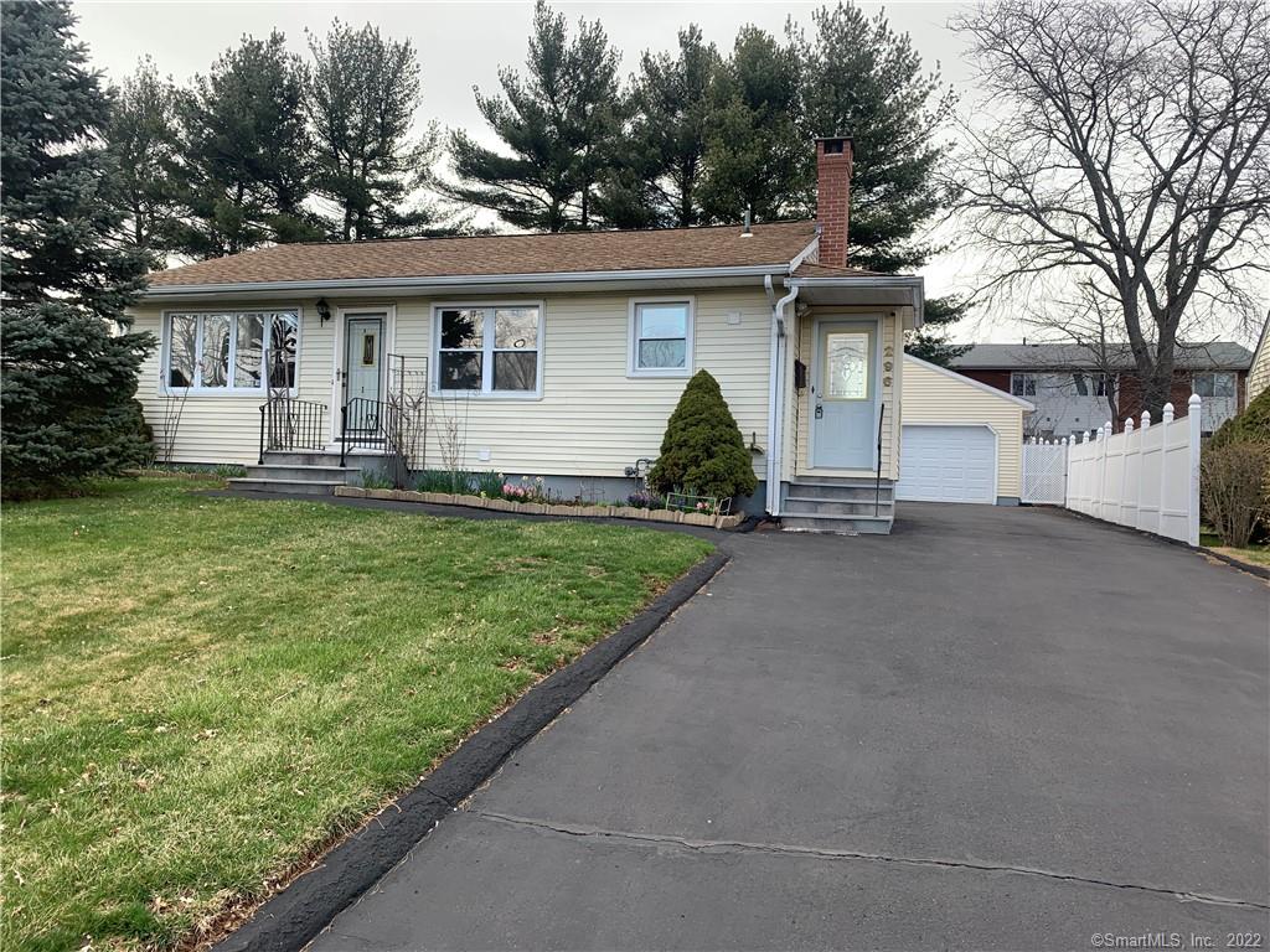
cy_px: 476
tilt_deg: +1.6
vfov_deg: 53.1
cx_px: 635
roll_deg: -1.8
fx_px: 954
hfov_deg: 67.3
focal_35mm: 26
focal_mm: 4.25
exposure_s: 1/196
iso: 25
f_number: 1.8
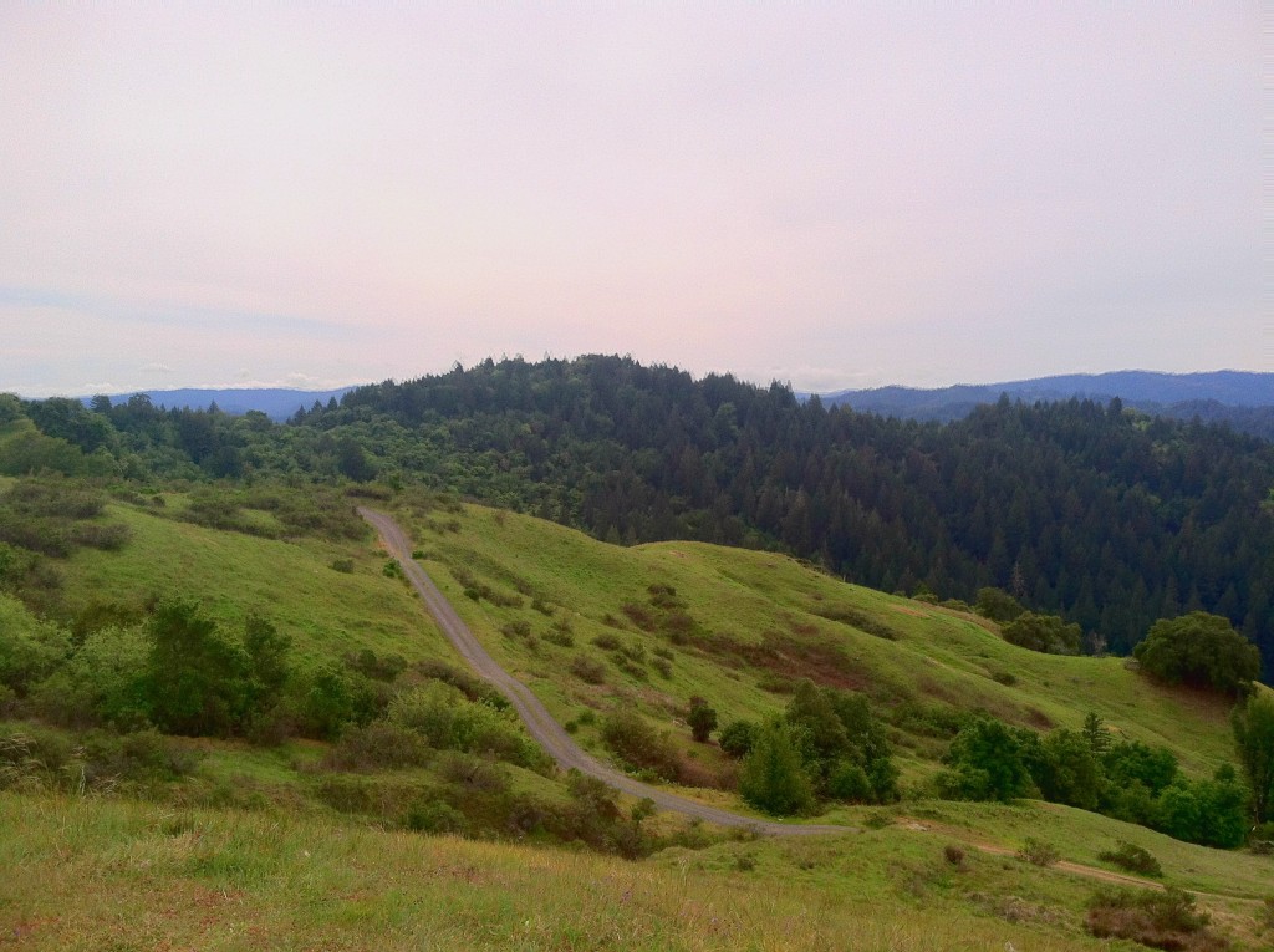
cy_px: 476
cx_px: 637
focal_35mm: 35
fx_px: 1286
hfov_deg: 52.7
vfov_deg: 40.6
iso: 80
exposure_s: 1/1071
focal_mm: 3.85
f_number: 2.8
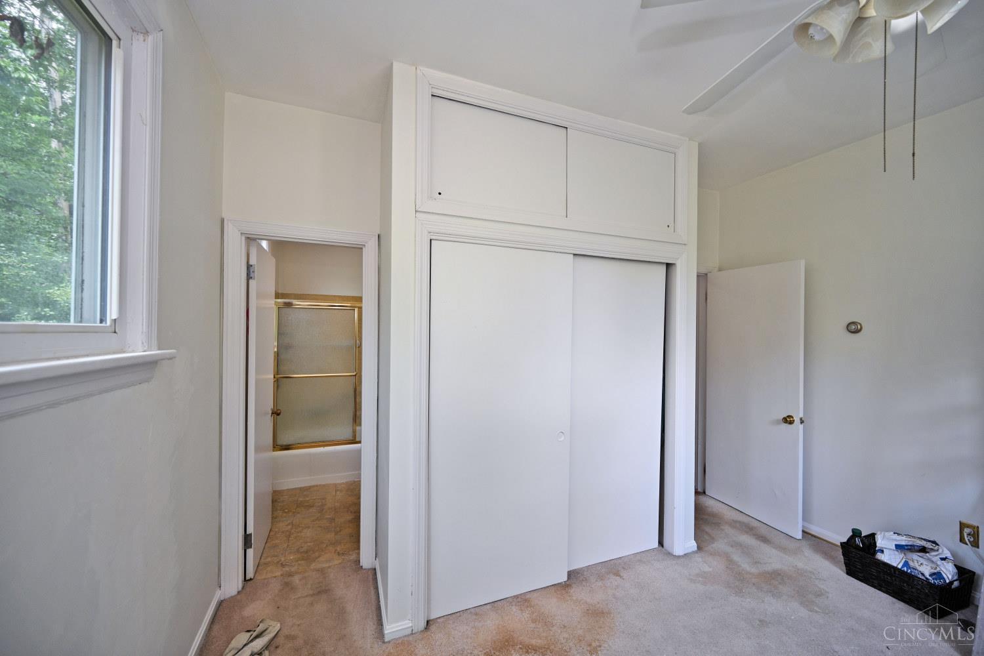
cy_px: 328
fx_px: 383
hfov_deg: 104.3
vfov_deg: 81.2
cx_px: 492
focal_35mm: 14
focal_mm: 14
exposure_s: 1/60
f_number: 4.5
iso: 200
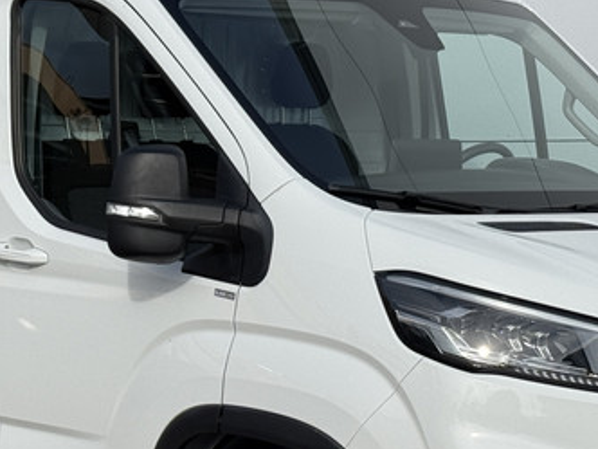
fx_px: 2246
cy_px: 275
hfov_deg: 15.1
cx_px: 204
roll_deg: -0.7
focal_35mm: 130
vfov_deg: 11.4
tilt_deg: -3.0
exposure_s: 1/7874
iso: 64
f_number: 1.78
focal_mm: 6.76
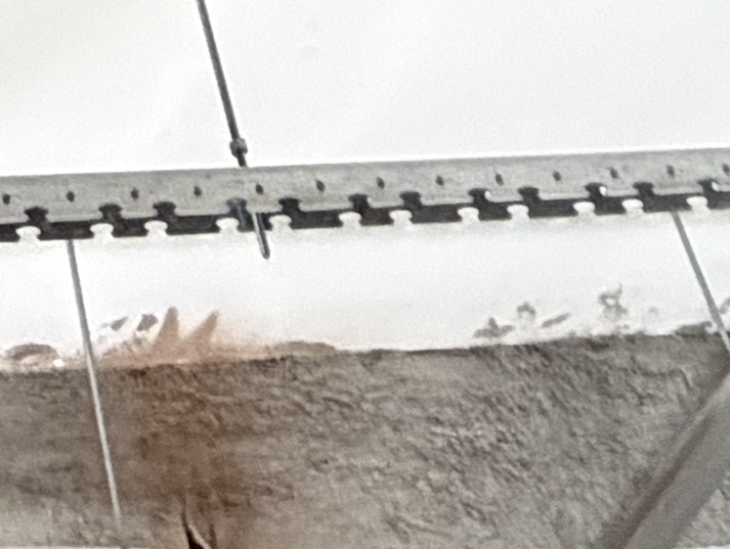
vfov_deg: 9.2
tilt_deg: +59.5
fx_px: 2258
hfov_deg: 17.9
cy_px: -1350
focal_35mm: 107
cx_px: -24
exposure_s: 1/50
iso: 500
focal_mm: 2.22
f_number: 2.2
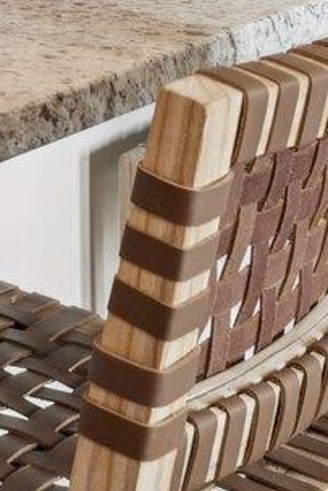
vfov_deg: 12.3
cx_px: -578
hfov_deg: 8.2
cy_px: -474
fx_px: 2020
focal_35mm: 148
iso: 100
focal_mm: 22
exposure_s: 1/8
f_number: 8
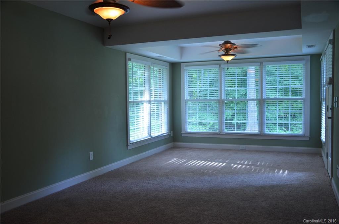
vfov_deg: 38.2
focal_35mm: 34
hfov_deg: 55.2
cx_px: 170
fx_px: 324
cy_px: 112
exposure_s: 1/60
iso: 500
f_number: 4
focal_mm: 23
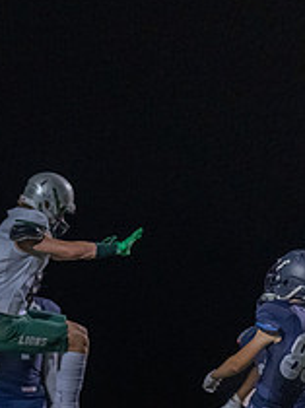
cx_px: 39
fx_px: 6945
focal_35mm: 590
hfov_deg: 2.5
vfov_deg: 3.4
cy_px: 364
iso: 6400
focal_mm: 200
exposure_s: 1/1000
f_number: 2.8
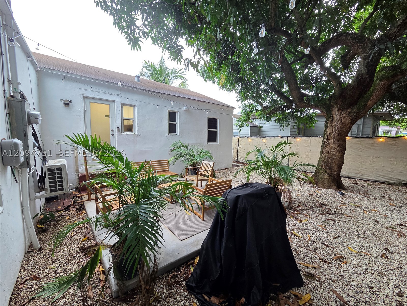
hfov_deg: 106.2
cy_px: 153
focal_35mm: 13
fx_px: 153
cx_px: 204
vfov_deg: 89.9
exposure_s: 1/60
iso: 200
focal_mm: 2.2
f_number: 2.2
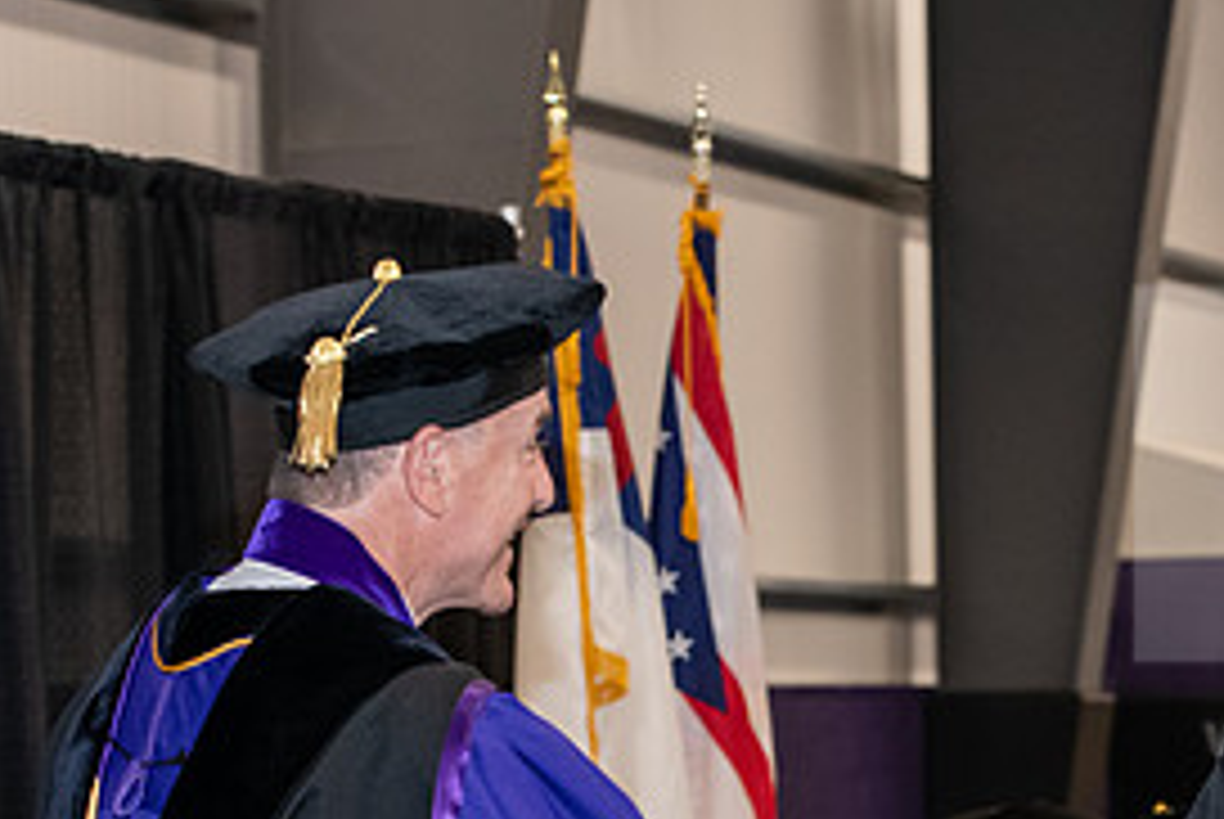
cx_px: 999
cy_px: 830
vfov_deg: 9.2
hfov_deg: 13.7
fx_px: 5071
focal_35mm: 149
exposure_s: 1/200
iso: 2500
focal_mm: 70
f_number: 5
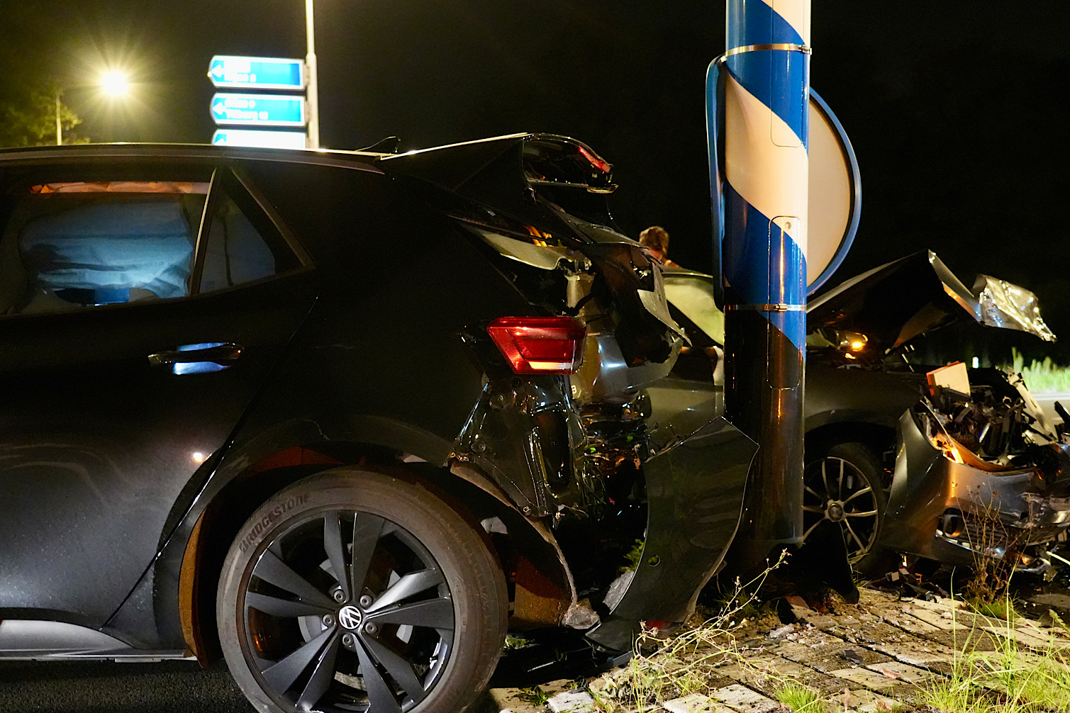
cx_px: 579
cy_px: 396
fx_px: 1248
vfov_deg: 31.9
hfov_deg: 46.4
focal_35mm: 42
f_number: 4
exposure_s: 1/25
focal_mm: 33
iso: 12800
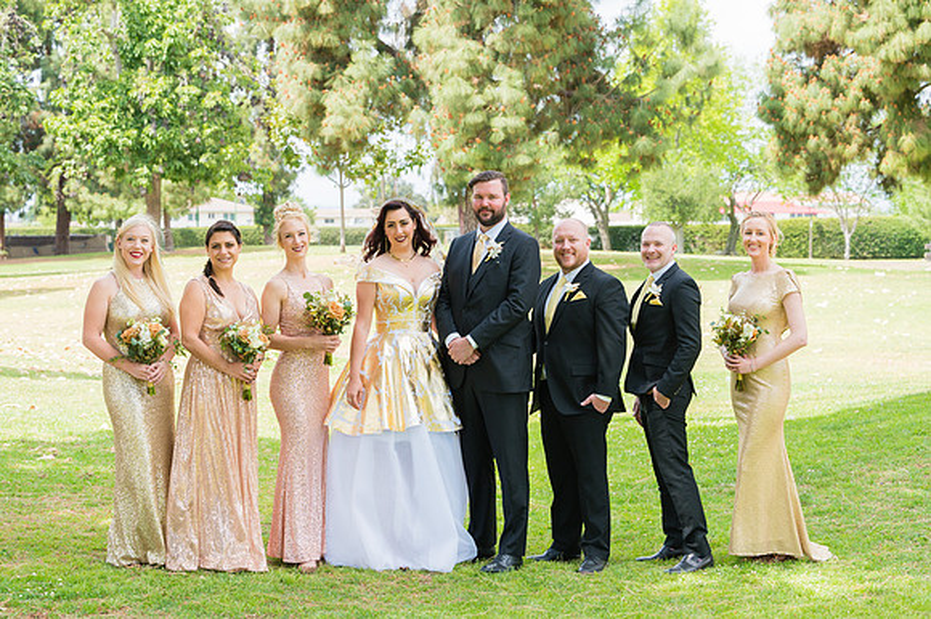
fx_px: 1809
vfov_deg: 19.4
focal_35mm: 70
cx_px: 466
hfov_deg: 28.9
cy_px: 310
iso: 500
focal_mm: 70
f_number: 5.6
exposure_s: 1/1000
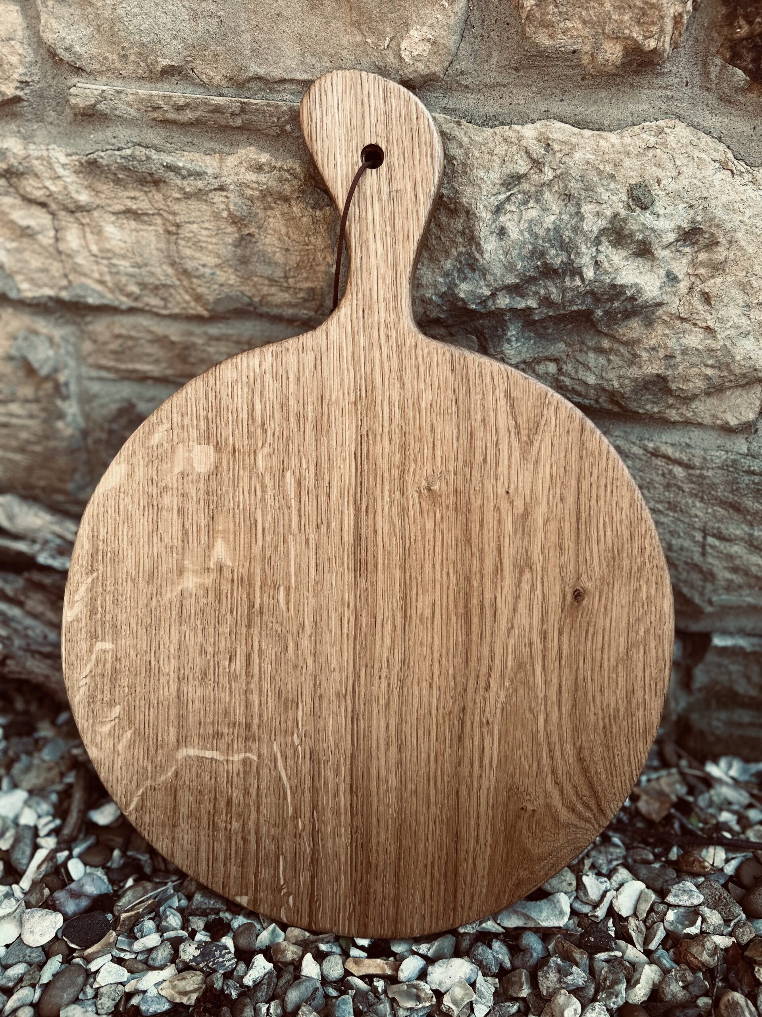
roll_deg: +0.3
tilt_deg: -24.2
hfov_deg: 53.1
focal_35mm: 26
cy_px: 508
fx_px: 763
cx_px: 381
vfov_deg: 67.3
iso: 50
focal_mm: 5.7
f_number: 1.5
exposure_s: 1/367
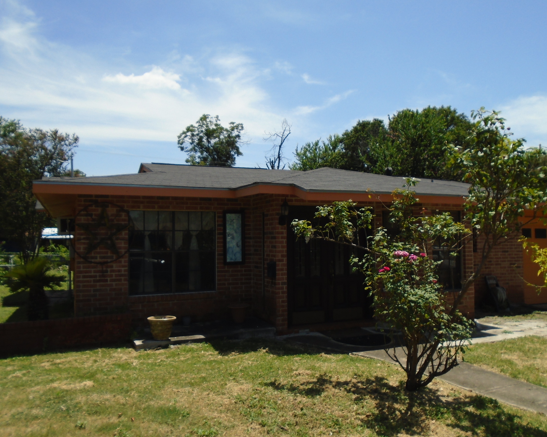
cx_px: 288
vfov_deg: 51.5
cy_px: 218
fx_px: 453
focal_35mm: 28
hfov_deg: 62.2
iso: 100
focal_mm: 4.6
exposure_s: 1/250
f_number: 8
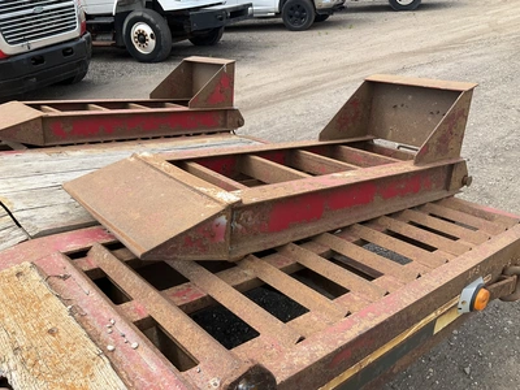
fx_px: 436
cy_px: 195
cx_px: 260
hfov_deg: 61.7
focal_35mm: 29
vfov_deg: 48.2
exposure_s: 1/620
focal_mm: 3
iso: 25
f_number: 1.8
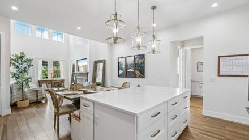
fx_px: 106
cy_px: 74
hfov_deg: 99.3
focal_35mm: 16
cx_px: 118
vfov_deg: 67.0
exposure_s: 1/30
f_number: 8
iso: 400
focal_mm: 14
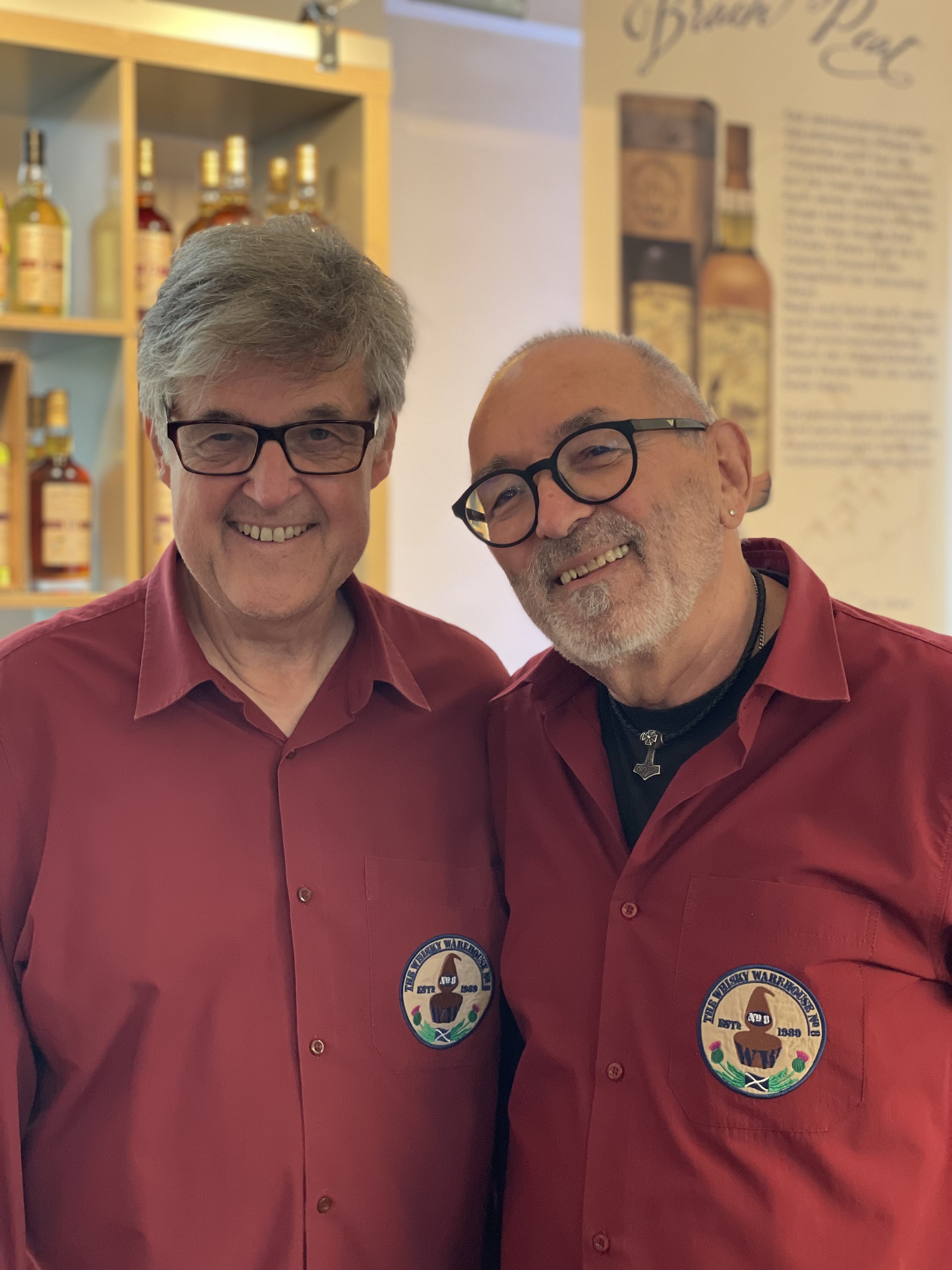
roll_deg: -0.4
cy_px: 635
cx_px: 476
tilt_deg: -1.6
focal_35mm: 52
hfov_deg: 28.0
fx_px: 1907
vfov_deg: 36.8
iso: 160
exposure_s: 1/100
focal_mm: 6
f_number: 2
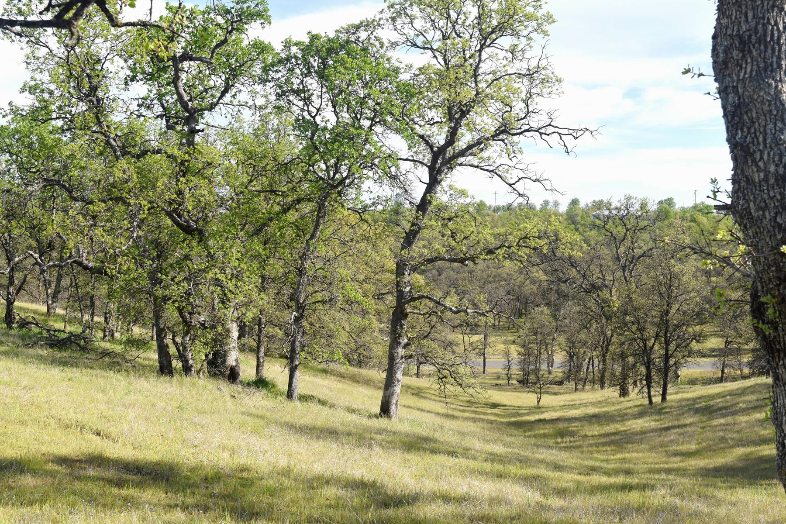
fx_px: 884
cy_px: 262
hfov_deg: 47.9
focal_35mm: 40
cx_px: 393
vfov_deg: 33.0
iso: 200
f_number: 9
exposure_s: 1/320
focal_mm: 27
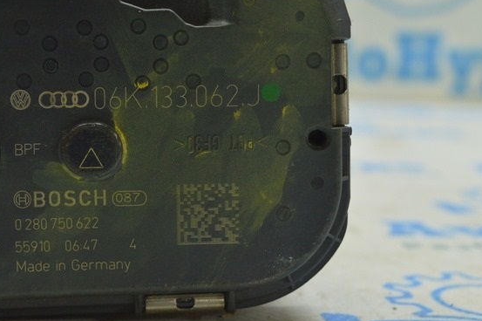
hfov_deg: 30.6
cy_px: 197
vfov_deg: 21.2
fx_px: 855
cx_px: 87
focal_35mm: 64
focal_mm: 23
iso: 400
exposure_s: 1/20
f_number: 5.6
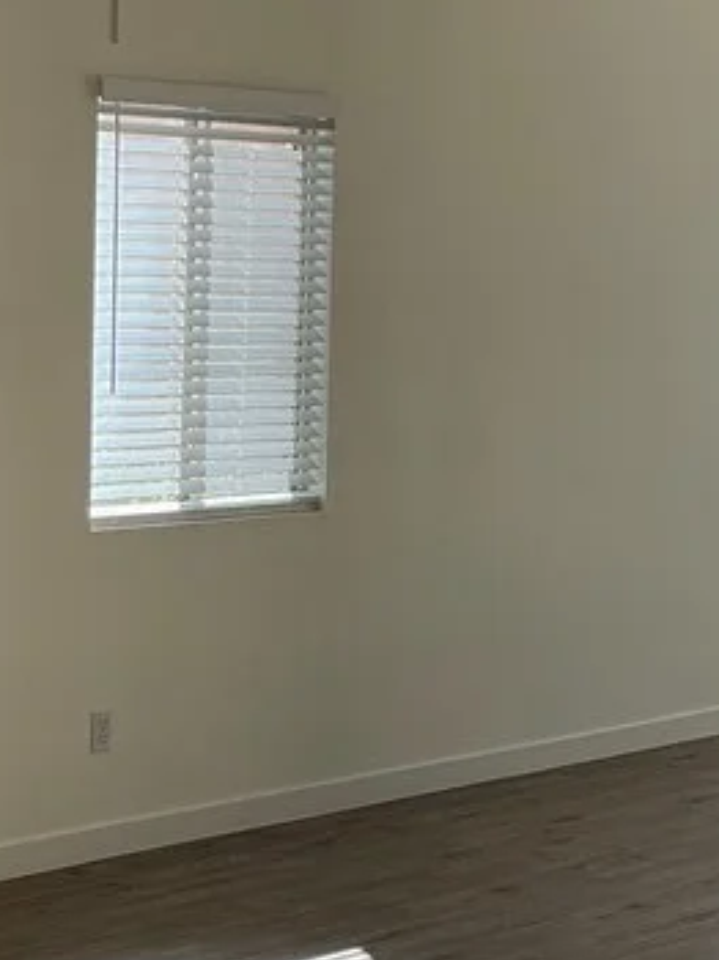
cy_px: 469
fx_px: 2274
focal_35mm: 82
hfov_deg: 17.9
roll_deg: -1.3
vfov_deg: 23.9
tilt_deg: -4.8
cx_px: 173
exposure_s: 1/260
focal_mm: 3
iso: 25
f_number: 1.8
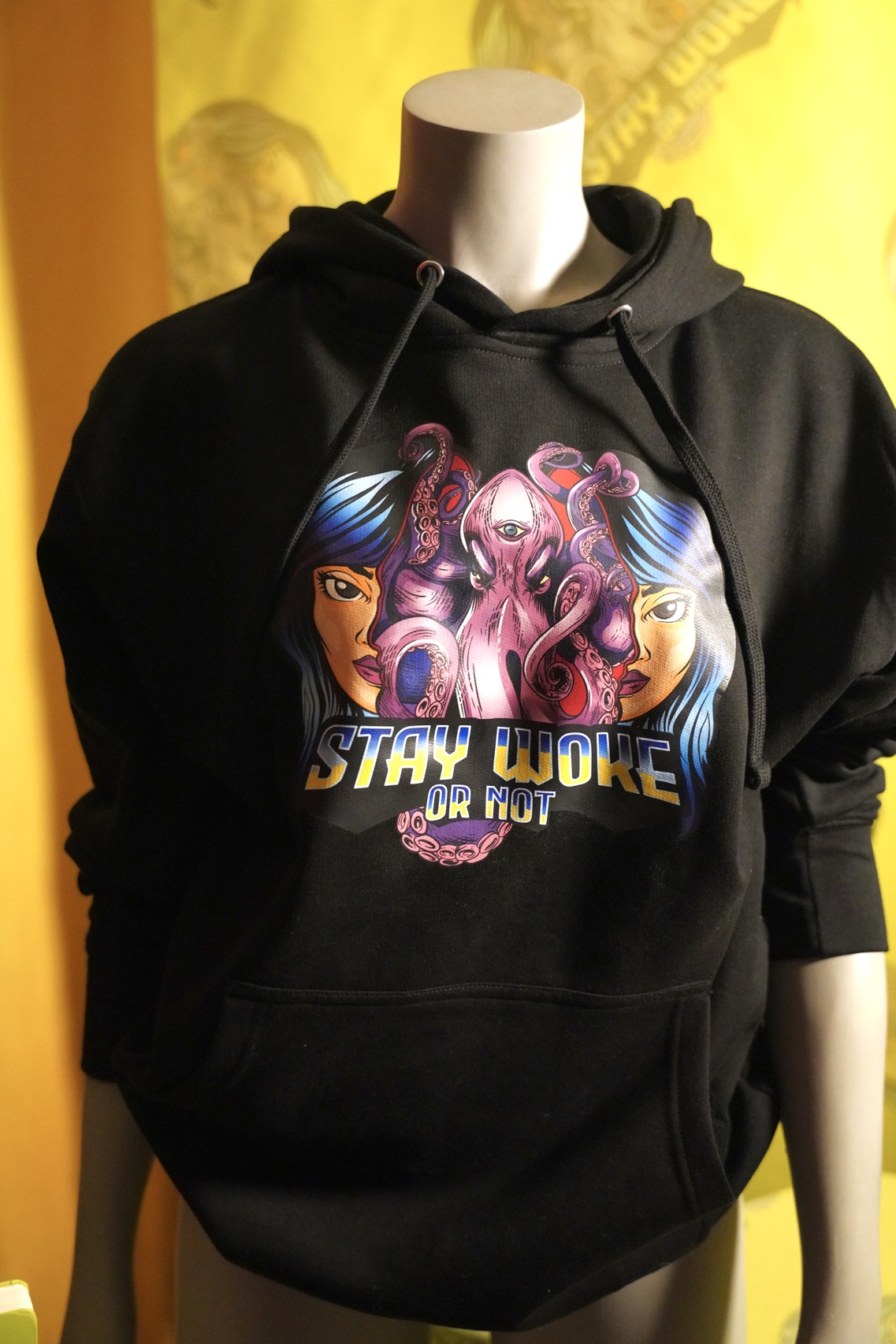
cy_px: 655
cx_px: 441
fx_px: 1446
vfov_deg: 49.8
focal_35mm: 39
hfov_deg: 34.4
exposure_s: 1/160
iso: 8000
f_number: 2.8
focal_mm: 36.7
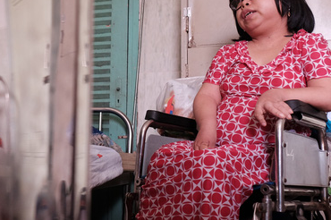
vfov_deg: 26.9
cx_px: 111
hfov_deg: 39.2
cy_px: 100
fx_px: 459
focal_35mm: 50
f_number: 3.5
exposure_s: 1/80
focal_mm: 18.5
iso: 1250
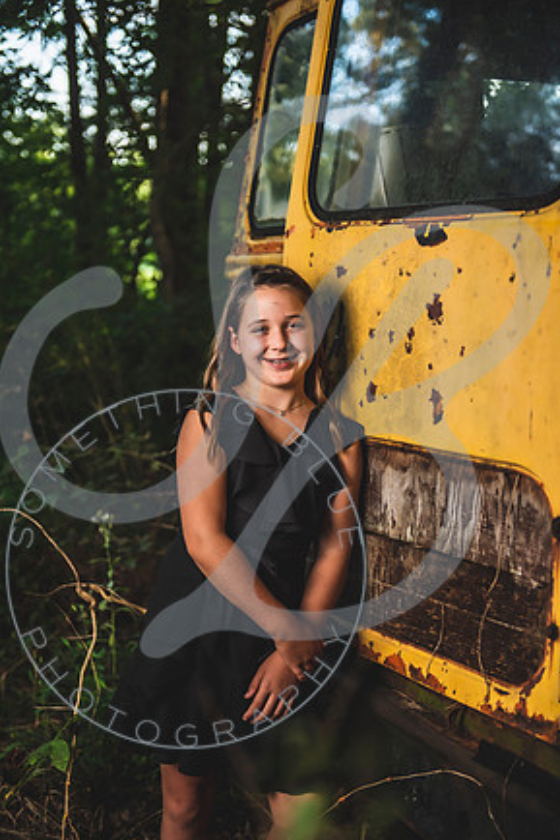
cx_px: 273
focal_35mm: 57
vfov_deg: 35.1
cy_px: 422
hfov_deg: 23.8
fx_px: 1331
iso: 100
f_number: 2.8
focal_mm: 55
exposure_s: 1/160
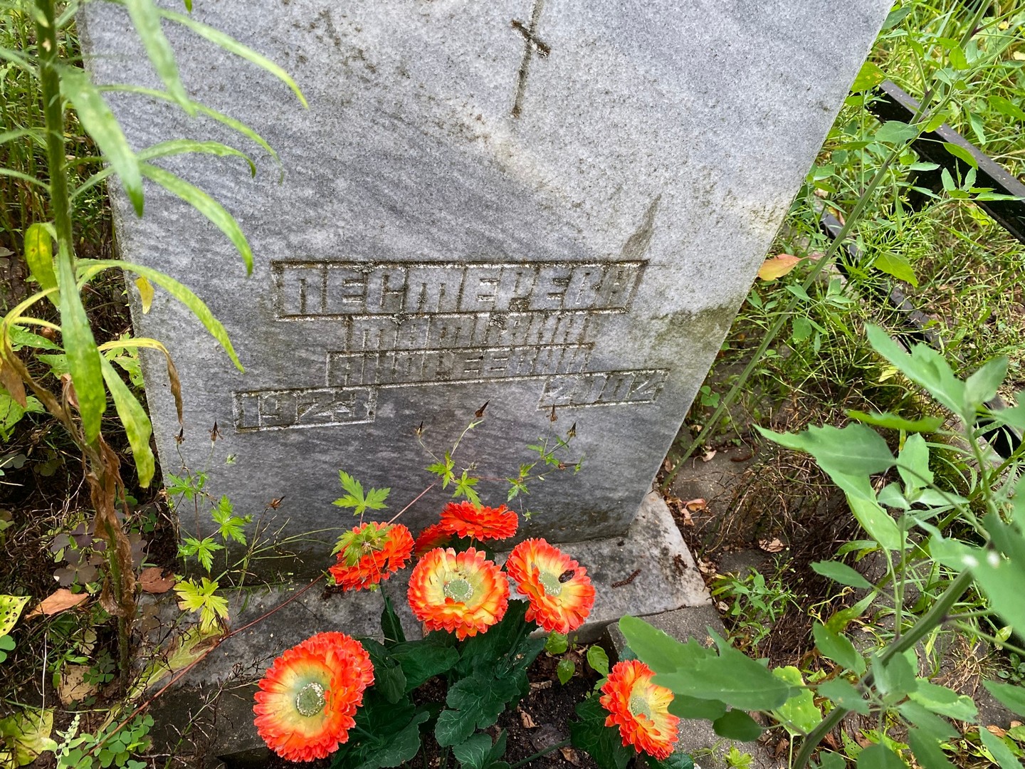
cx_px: 512
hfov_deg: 67.3
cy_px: 384
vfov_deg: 53.1
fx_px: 770
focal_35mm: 26
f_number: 1.8
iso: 125
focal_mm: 4.25
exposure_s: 1/121
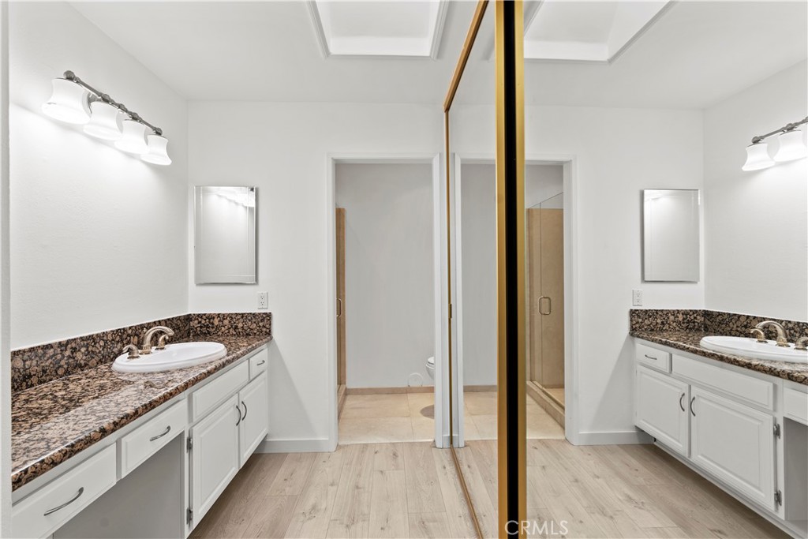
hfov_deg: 96.7
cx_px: 404
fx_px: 359
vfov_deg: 73.8
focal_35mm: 16
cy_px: 270
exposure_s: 1/10
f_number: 7.1
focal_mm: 16
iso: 160
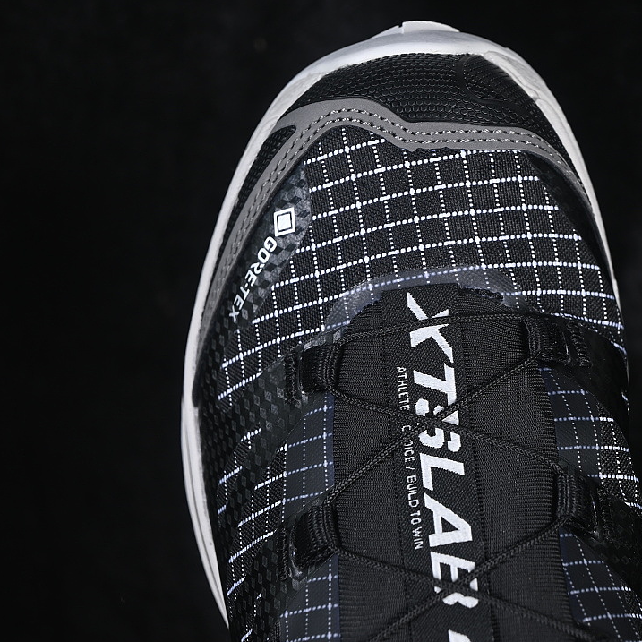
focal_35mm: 96
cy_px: 321
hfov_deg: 18.1
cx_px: 423
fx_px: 2014
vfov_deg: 18.1
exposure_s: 1/60
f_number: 6.3
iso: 160
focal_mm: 50
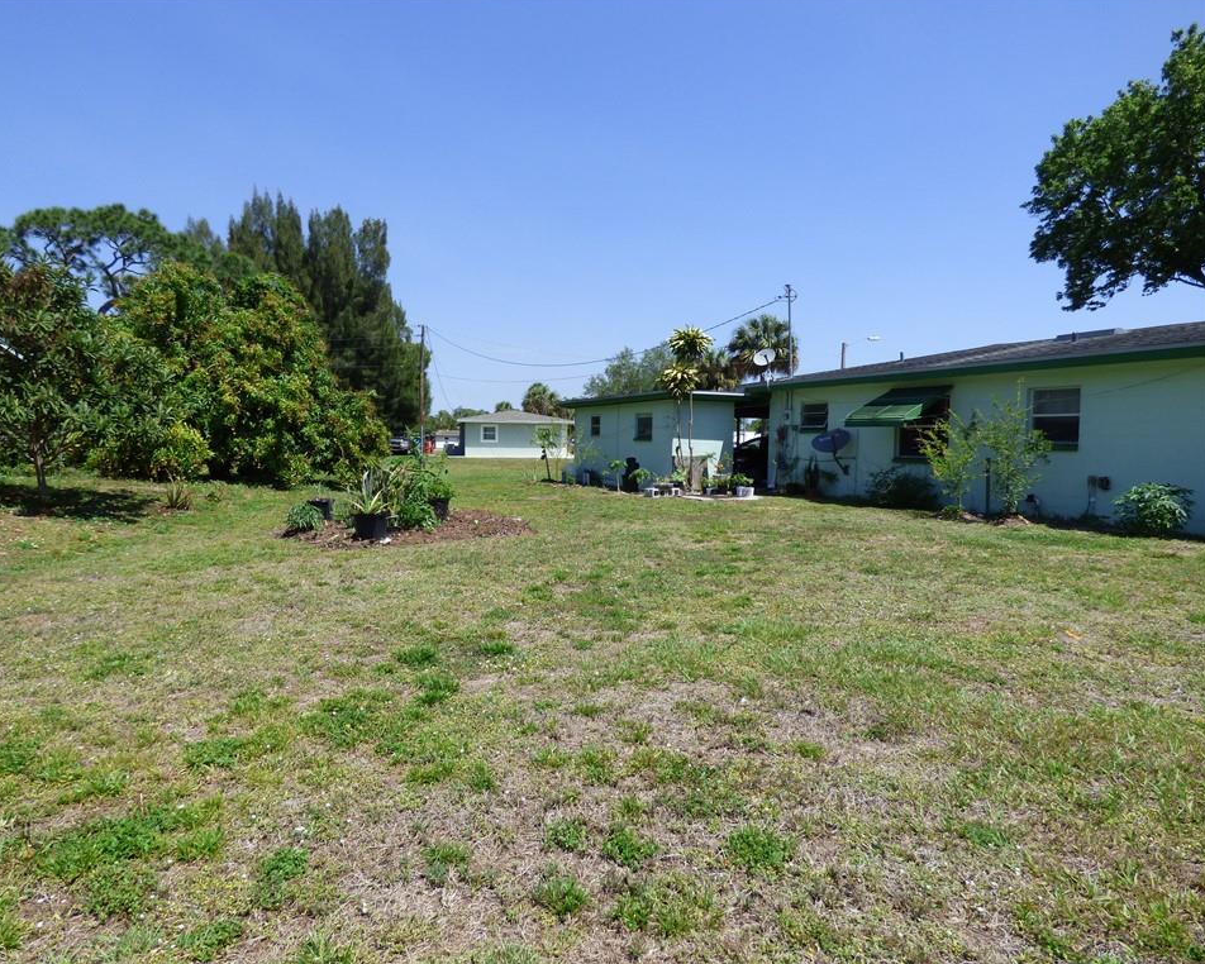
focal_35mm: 21
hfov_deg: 77.5
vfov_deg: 65.5
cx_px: 562
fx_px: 749
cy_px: 479
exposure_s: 1/1600
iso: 100
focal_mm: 3.58
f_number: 2.8
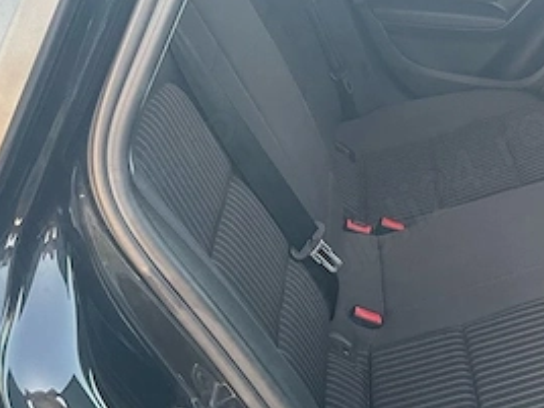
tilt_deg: -29.4
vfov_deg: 26.1
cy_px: 217
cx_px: 501
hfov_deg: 32.4
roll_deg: -0.8
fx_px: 880
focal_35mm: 56
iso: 400
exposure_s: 1/60
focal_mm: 5.1
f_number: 1.6
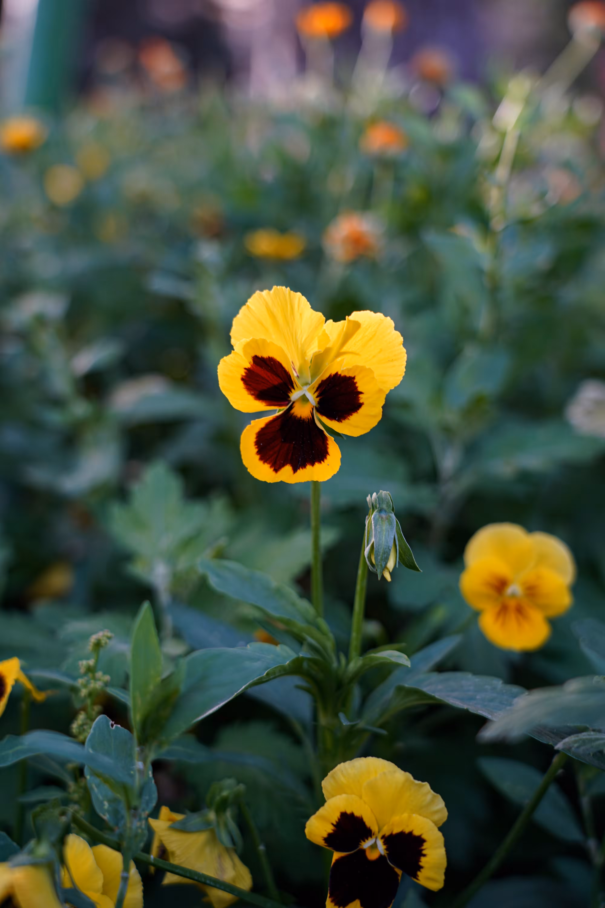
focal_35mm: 48
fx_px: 1210
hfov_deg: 28.1
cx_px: 302
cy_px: 454
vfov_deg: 41.1
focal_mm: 48
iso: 200
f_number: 4
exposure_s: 1/100
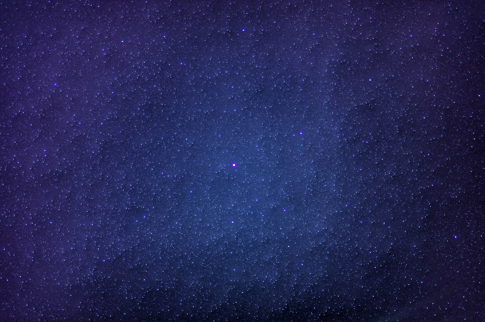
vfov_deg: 18.1
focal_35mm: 75
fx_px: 1009
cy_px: 161
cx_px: 242
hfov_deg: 27.0
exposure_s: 30
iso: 3200
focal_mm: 50
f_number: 1.8
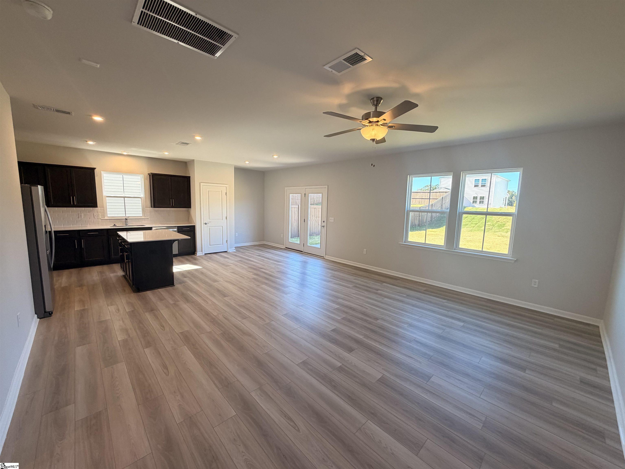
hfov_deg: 102.1
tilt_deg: -7.2
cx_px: 312
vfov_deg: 85.7
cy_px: 234
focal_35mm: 14
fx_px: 253
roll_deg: -1.5
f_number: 2.2
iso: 125
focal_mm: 2.22
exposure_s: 1/120
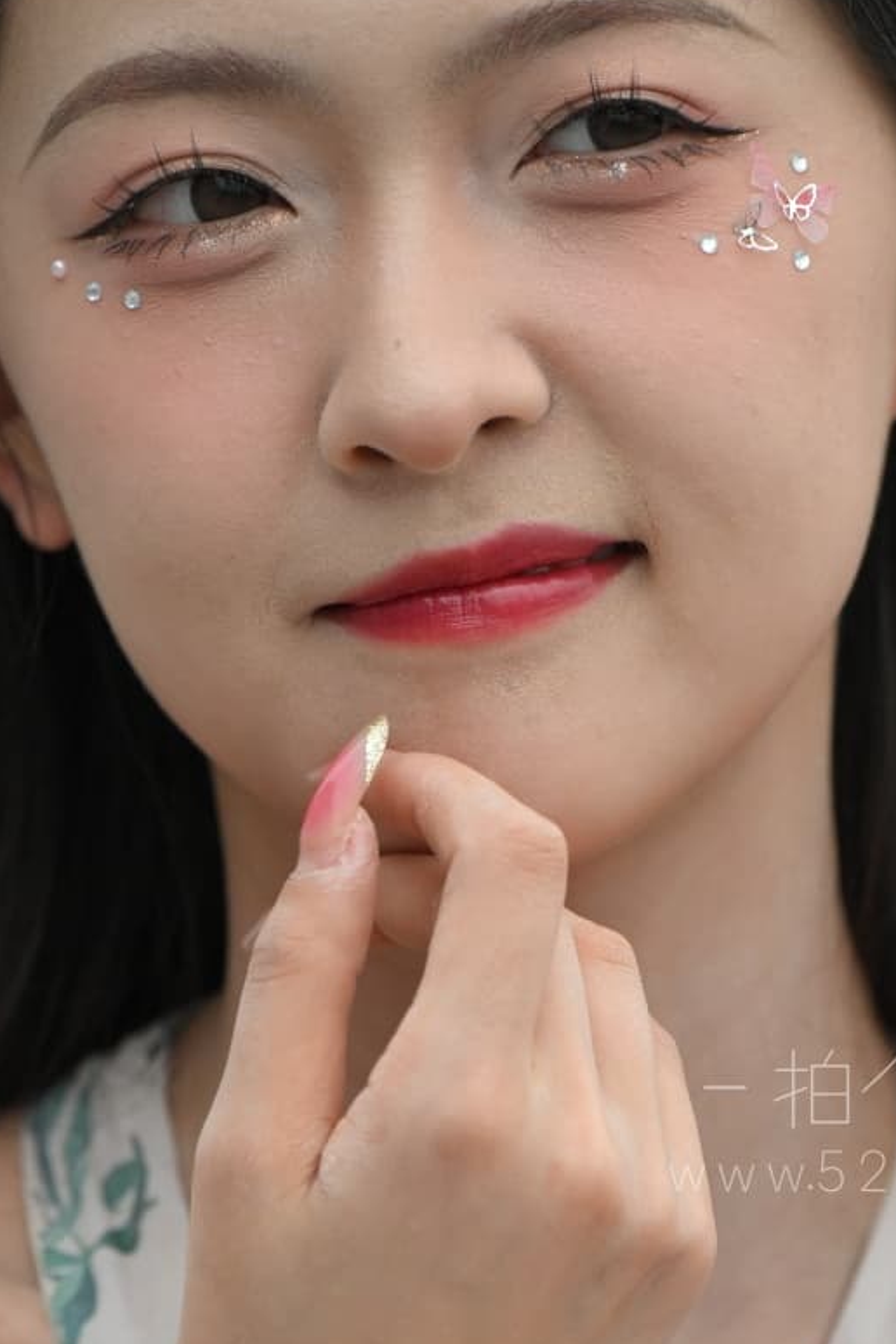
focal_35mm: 465
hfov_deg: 3.0
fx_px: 17359
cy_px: 1038
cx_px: 287
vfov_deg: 4.4
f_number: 3.5
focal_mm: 200
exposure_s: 1/500
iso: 560
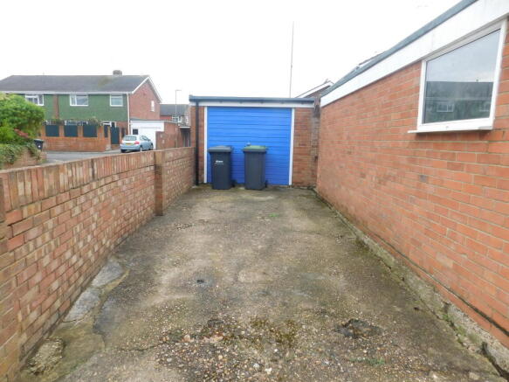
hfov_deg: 73.9
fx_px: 338
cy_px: 191
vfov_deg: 58.9
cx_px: 254
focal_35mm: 23
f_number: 3
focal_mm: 4
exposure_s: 1/100
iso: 125
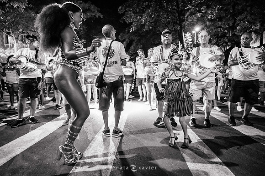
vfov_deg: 53.2
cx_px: 132
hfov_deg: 73.7
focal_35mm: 24
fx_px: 177
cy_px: 88
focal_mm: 24
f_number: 1.8
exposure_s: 1/320
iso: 2500
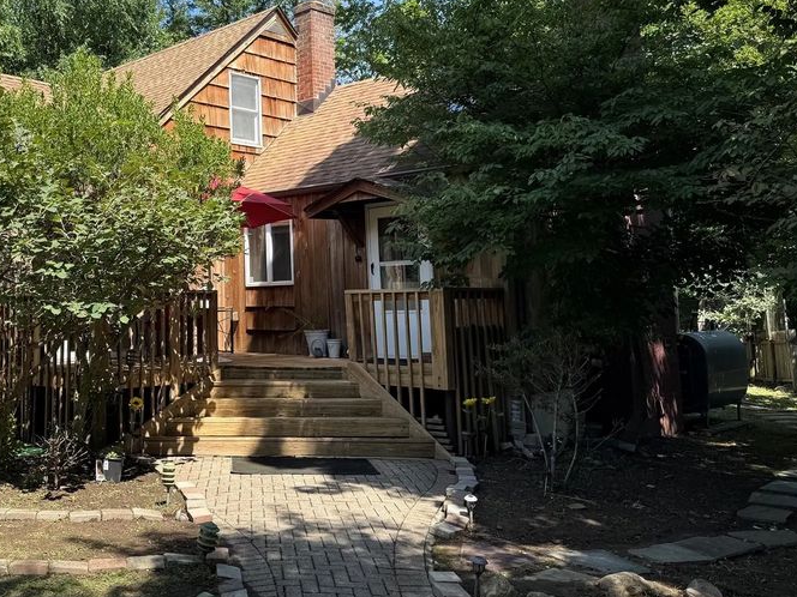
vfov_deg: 38.3
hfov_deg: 48.2
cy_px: 201
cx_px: 198
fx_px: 852
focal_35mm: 37
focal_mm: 6.76
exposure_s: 1/1553
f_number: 1.78
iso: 80
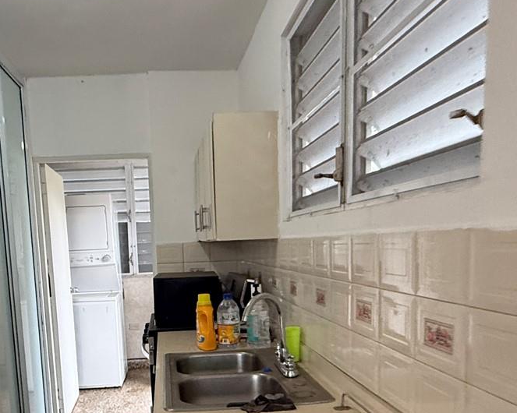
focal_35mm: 33
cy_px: 322
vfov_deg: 42.8
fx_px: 505
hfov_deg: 53.5
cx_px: 186
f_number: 2.2
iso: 320
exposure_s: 1/99
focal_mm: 2.22
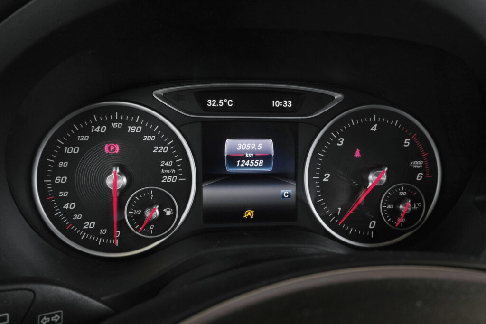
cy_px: 162
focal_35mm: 31
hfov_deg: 60.3
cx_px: 243
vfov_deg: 42.3
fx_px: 419
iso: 2000
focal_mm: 20.9
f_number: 9
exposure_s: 1/80
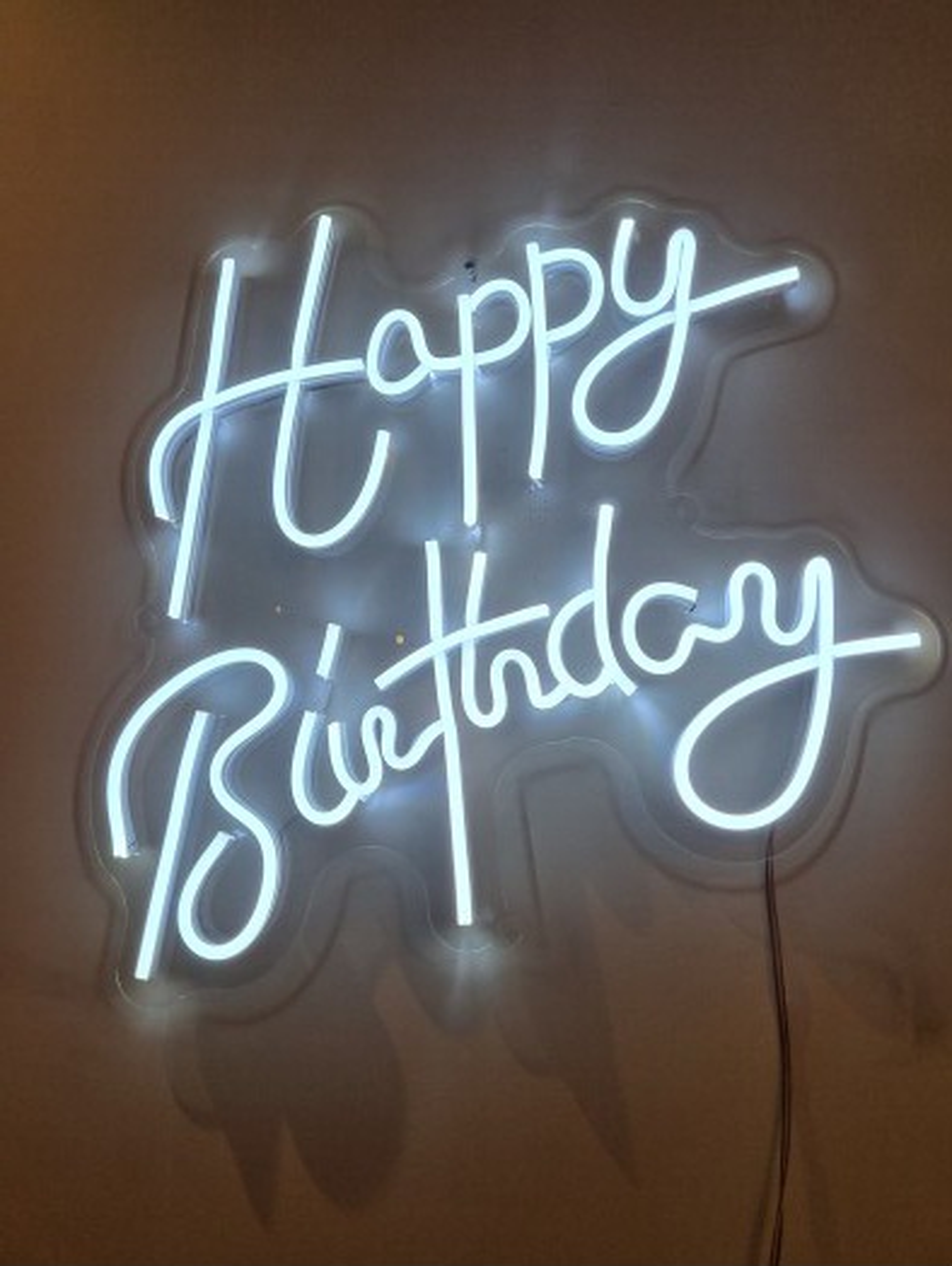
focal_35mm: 26
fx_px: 952
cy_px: 633
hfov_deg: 53.1
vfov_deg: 67.3
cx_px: 476
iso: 50
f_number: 1.8
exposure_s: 1/217
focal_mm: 5.4
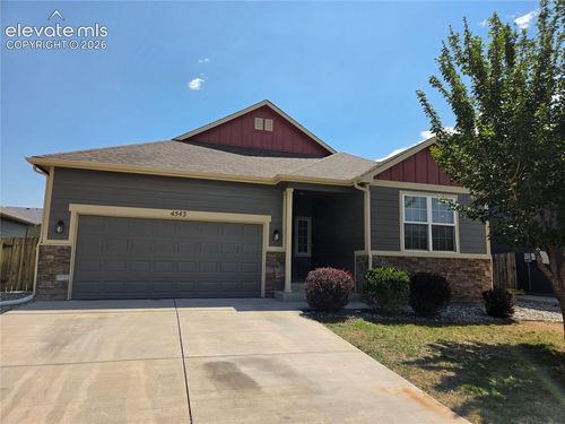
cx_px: 282
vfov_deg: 58.9
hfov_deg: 73.9
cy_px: 212
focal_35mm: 23
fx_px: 375
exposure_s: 1/5259
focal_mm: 5.4
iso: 80
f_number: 1.8
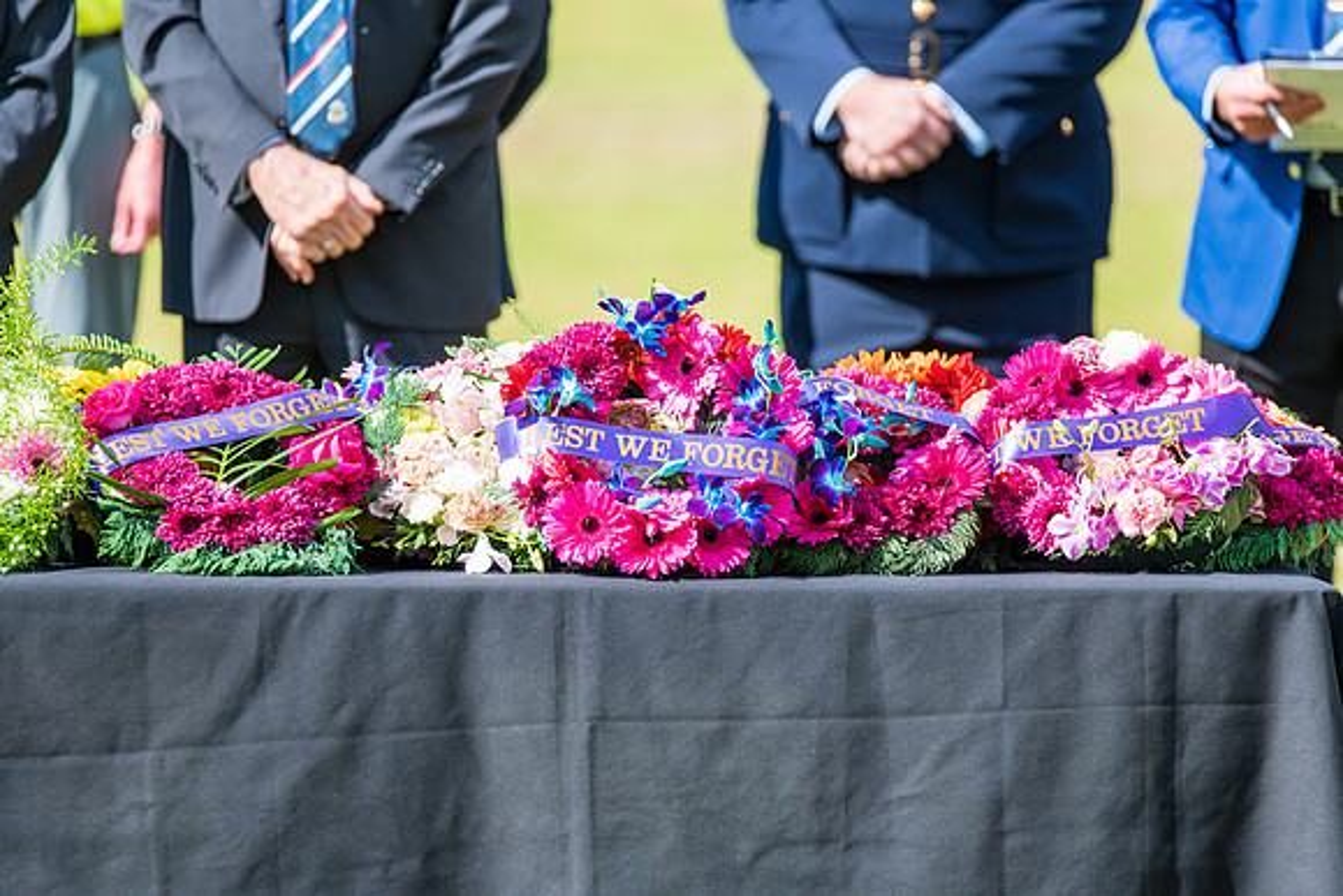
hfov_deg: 4.5
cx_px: 672
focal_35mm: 460
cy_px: 448
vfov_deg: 3.0
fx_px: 17164
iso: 800
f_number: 8
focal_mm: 460
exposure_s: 1/1600
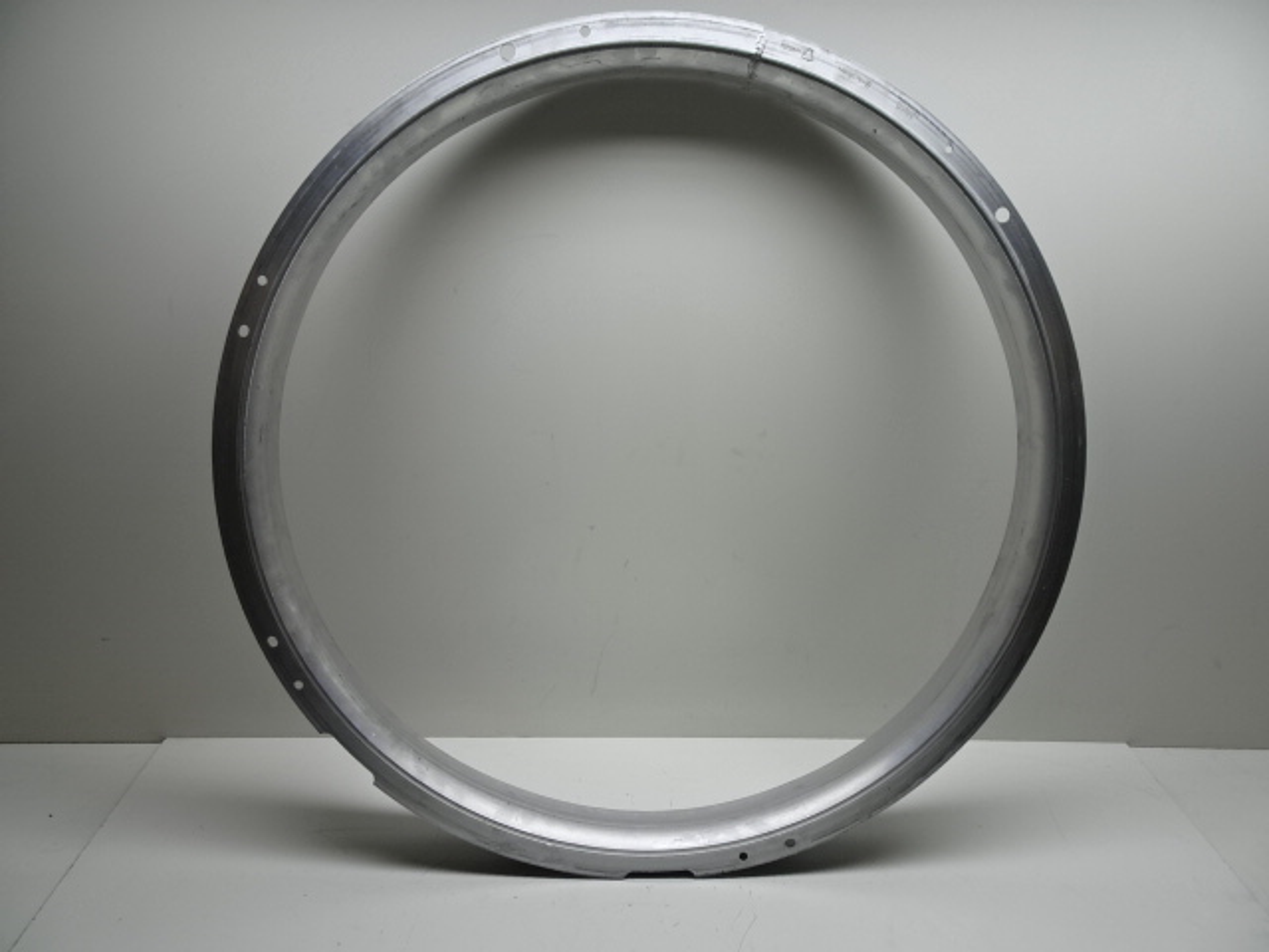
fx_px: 880
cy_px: 476
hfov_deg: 71.6
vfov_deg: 56.8
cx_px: 634
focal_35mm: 24
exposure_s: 1/80
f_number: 3.5
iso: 80
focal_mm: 4.1
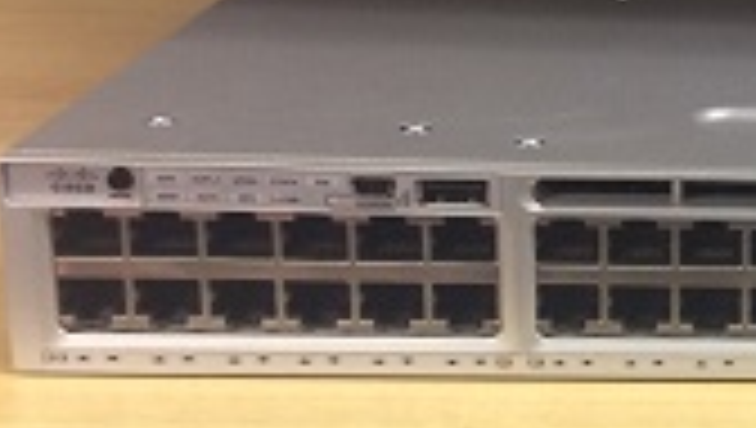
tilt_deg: -15.7
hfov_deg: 20.0
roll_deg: -3.3
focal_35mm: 94
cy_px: 92
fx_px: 1887
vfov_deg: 12.9
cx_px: 1084
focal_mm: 4.15
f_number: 2.2
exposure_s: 1/33
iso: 200
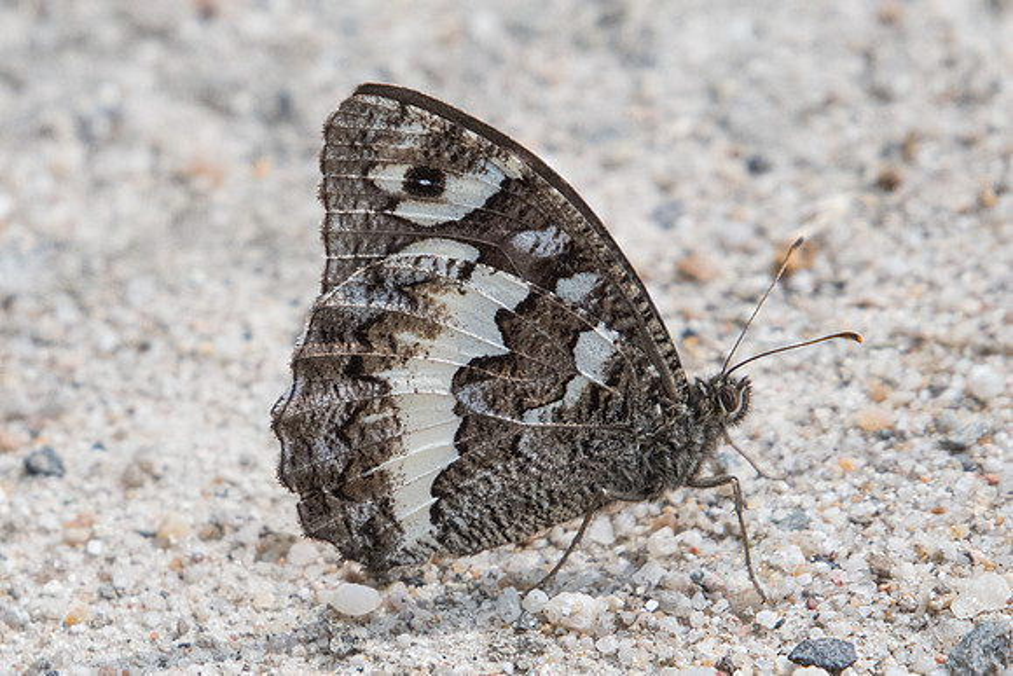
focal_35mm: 995
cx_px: 440
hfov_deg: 2.1
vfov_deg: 1.4
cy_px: 286
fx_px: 28011
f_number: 6.3
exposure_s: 1/2500
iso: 800
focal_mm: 400
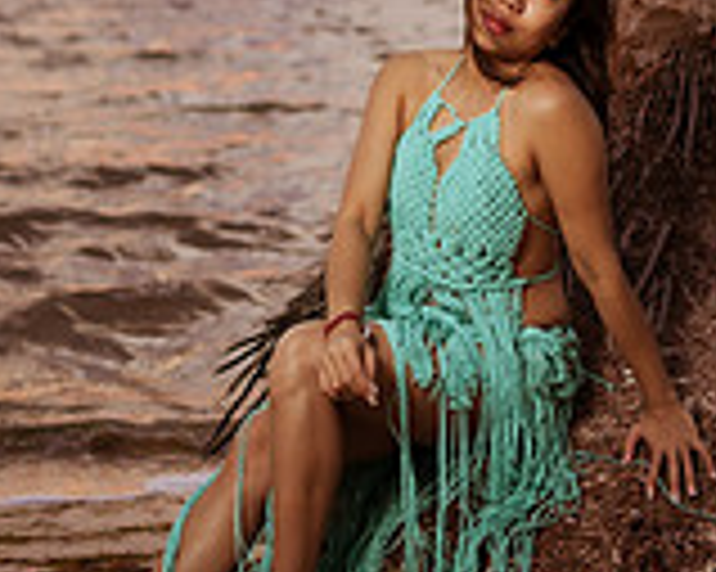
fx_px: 1970
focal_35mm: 93
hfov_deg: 20.6
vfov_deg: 16.1
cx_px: 450
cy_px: -50
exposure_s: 1/1250
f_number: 1.8
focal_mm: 35
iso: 50
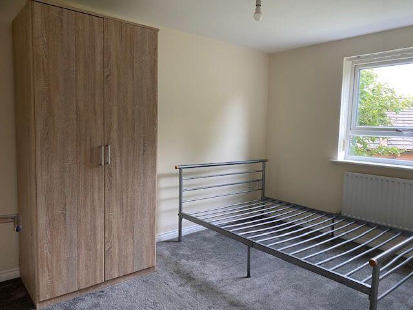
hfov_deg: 67.3
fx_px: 310
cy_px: 155
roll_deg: -1.9
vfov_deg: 53.1
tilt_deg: -6.5
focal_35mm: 26
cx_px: 206
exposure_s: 1/60
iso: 160
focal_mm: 4.25
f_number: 1.8
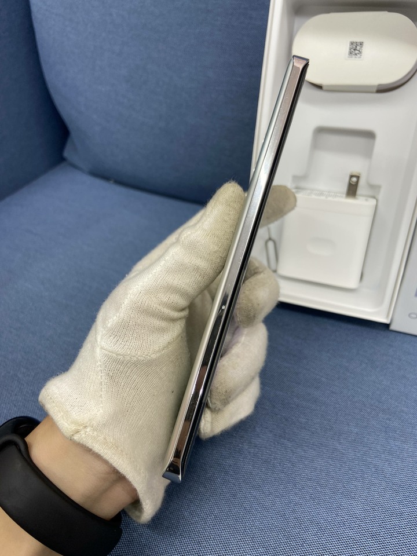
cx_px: 208
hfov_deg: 53.1
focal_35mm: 26
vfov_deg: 67.3
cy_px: 278
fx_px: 418
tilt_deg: -45.4
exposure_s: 1/60
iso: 64
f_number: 1.8
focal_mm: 4.25
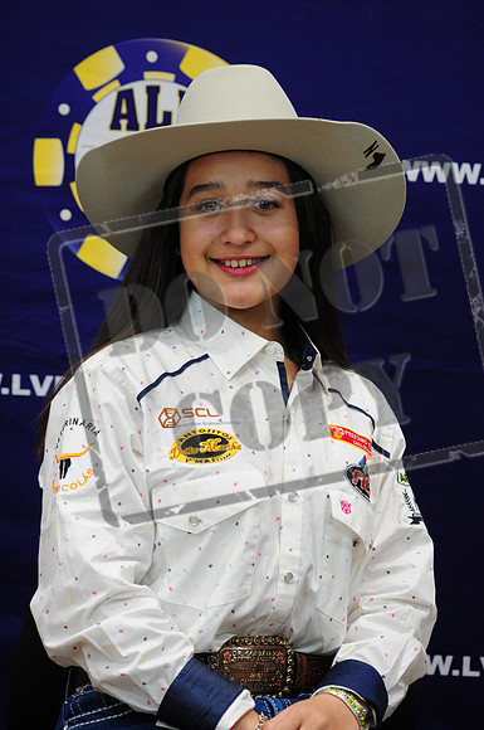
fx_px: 2488
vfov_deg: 16.7
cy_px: 365
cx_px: 242
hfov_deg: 11.1
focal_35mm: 123
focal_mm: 82
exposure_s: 1/125
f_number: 4
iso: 640
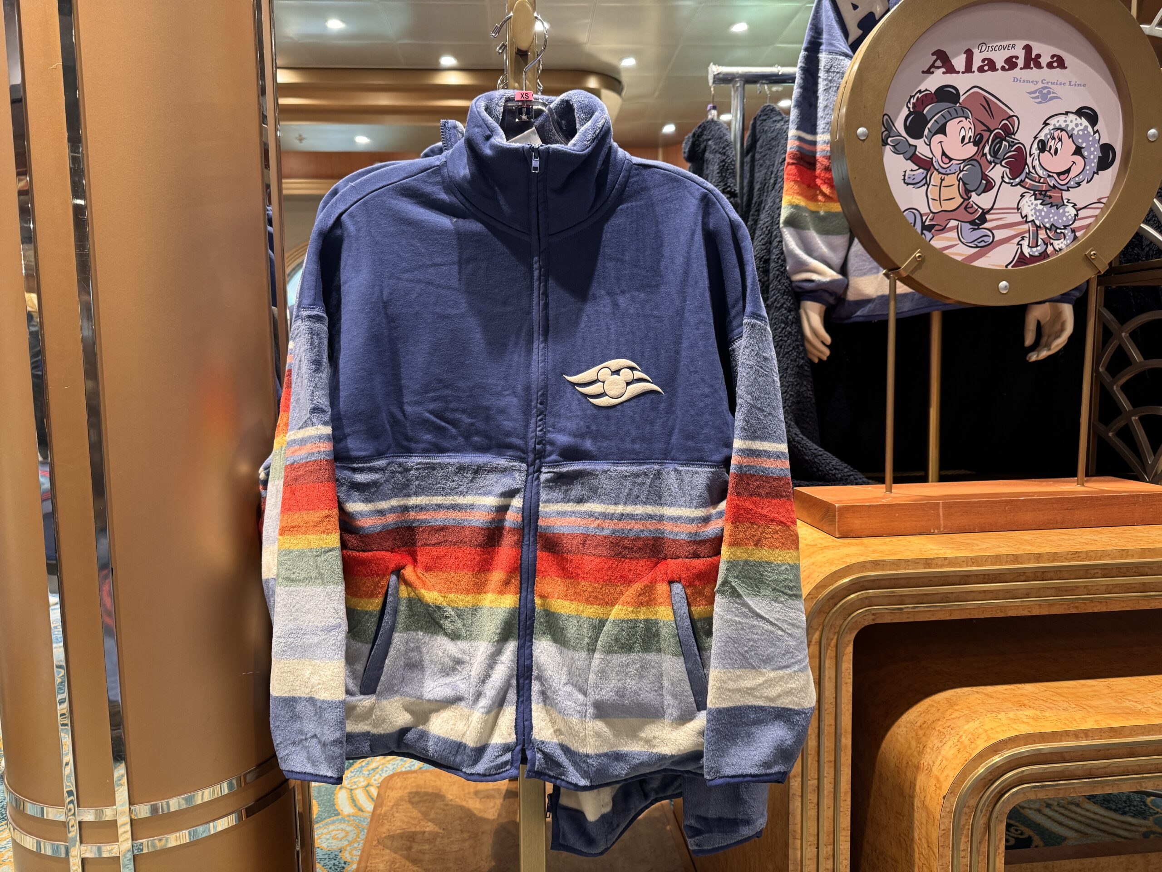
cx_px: 581
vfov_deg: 56.8
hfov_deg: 71.6
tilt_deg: -6.2
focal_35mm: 24
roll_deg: +0.7
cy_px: 436
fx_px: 806
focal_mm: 6.76
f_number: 1.78
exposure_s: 1/60
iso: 200
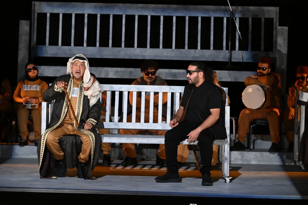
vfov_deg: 11.4
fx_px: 1027
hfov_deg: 17.1
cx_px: 154
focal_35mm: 120
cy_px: 102
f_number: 4.5
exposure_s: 1/160
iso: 5000
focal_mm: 120
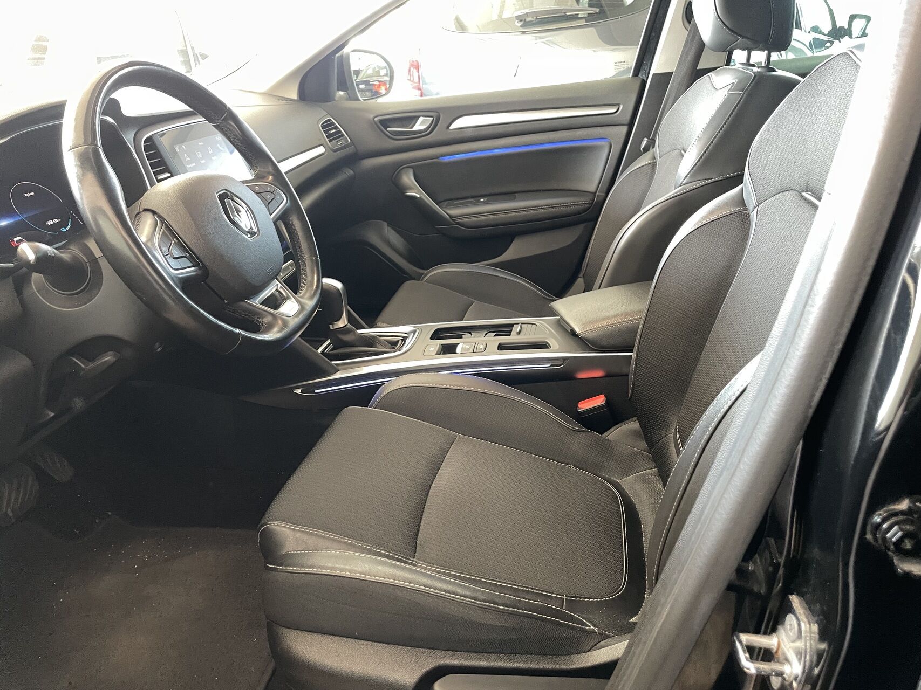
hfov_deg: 67.3
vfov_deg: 53.1
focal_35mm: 26
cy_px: 345
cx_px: 460
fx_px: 692
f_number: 1.6
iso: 320
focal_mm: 4.2
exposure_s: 1/60
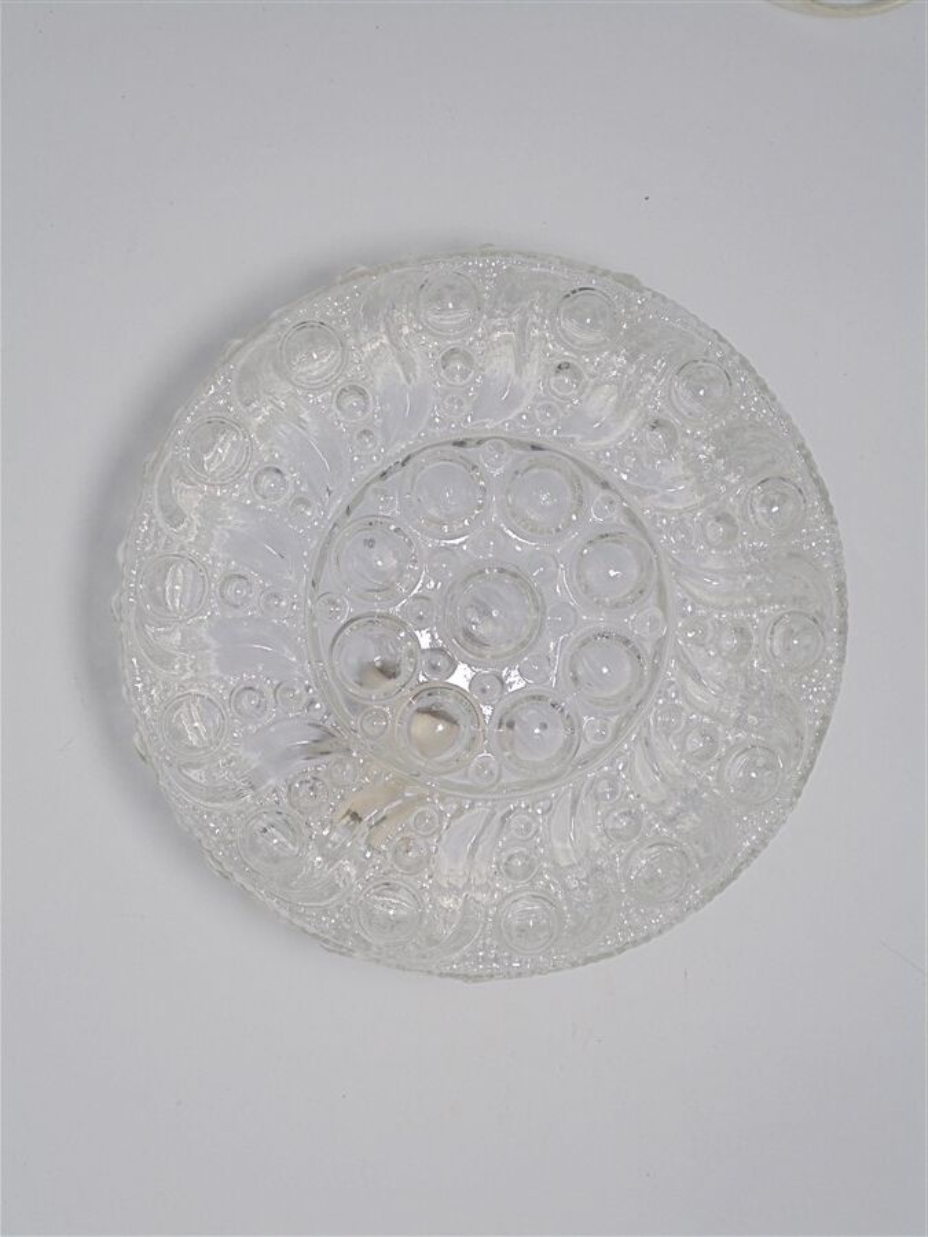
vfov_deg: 38.9
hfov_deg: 29.7
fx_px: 1751
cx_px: 464
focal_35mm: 49
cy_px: 618
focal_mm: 8.9
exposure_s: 1/40
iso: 100
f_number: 4.8
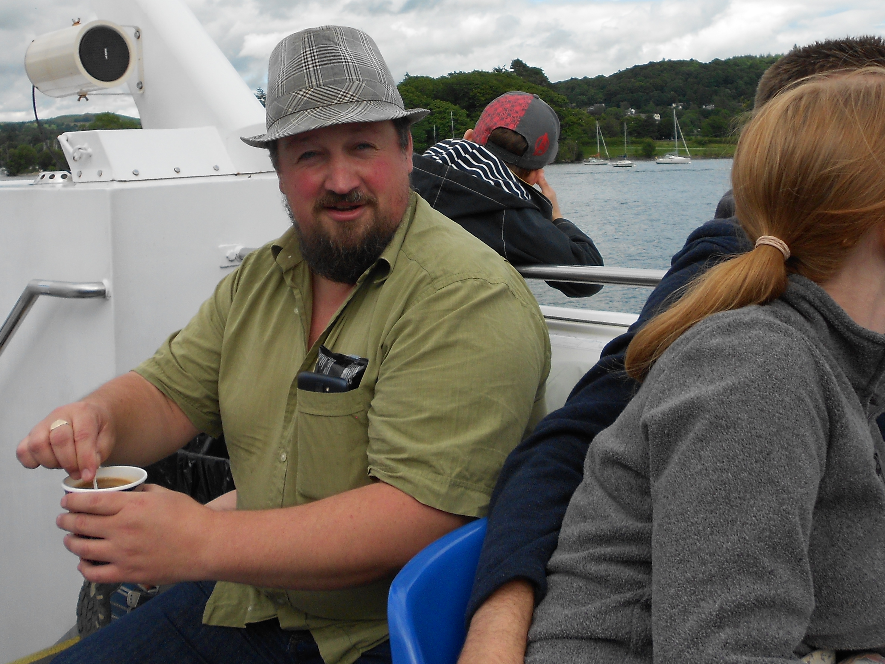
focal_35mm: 38
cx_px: 440
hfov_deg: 49.0
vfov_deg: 37.2
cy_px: 210
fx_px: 972
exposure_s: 1/800
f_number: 3.2
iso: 80
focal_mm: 4.6
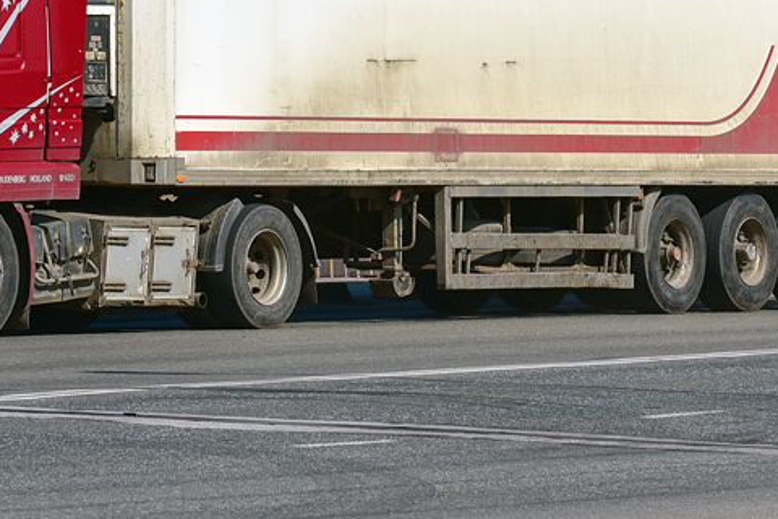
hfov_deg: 7.5
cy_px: -60
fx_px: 5943
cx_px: 217
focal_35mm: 275
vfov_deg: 5.0
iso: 200
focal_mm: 110
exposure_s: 1/1600
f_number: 7.1
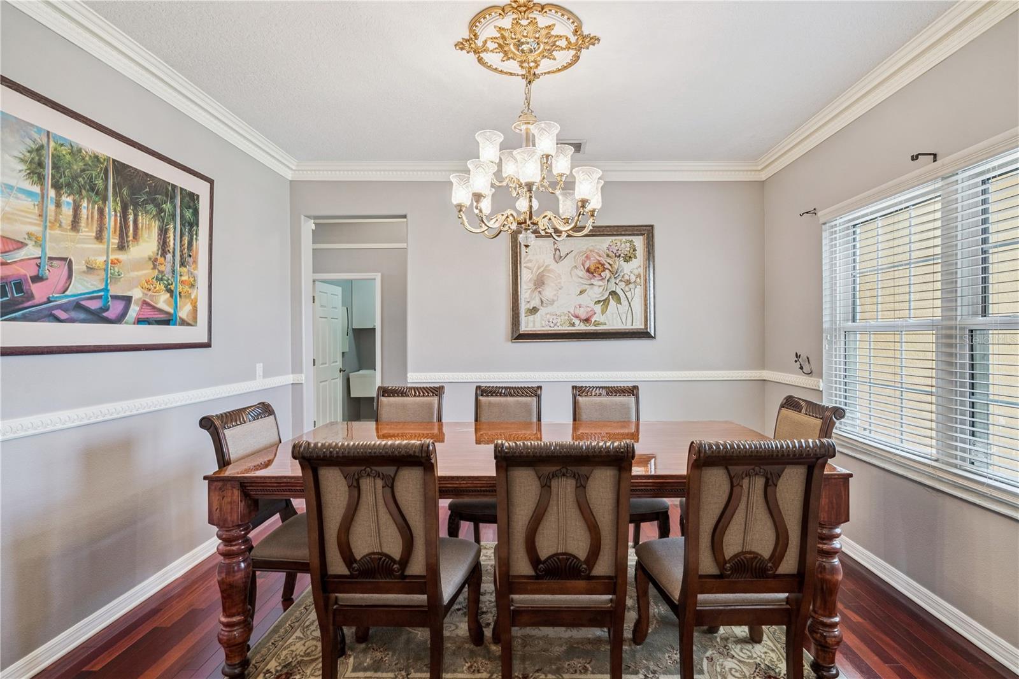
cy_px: 340
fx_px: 453
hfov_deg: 96.7
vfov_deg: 73.7
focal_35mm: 16
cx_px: 510
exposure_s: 1/80
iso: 400
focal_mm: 16
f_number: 9
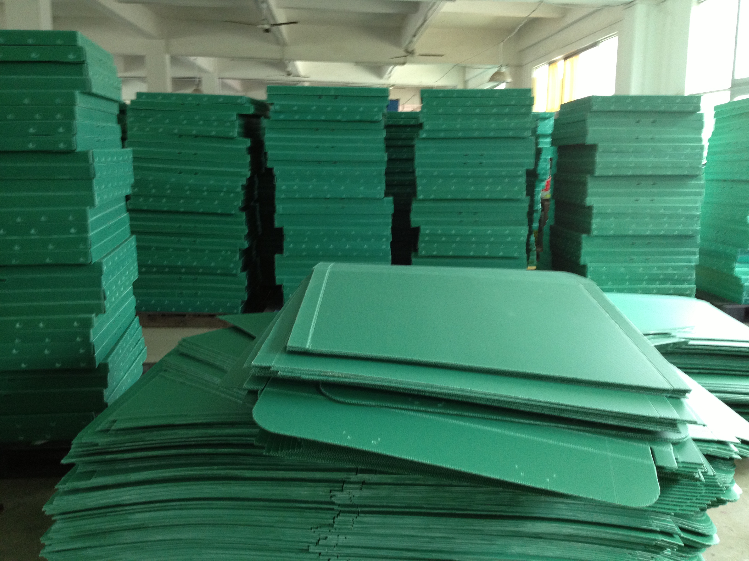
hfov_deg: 52.6
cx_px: 374
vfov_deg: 40.7
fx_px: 757
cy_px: 280
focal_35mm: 35
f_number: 2.4
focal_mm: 4.28
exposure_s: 1/20
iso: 125
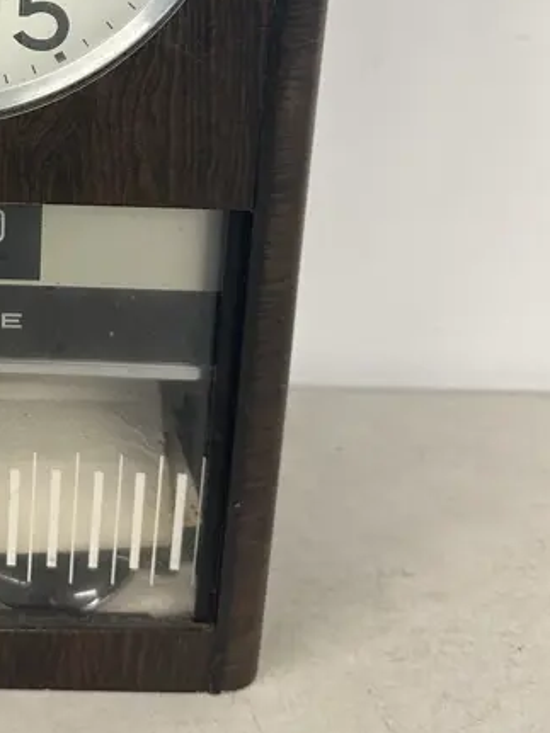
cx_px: -77
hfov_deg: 23.8
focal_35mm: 57
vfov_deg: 32.0
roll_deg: +0.8
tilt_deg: -17.6
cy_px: 58
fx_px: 1208
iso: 200
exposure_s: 1/100
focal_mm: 6.86
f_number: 1.78
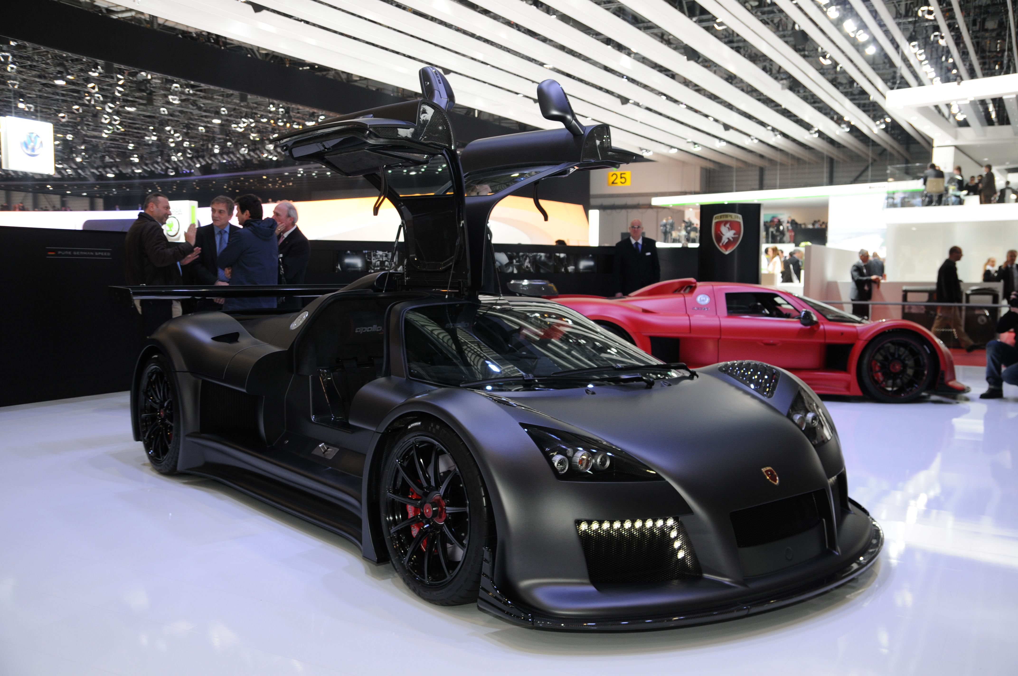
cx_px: 509
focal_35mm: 33
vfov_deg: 39.9
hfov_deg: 57.3
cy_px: 338
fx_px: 932
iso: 320
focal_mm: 22
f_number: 5.6
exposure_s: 1/60
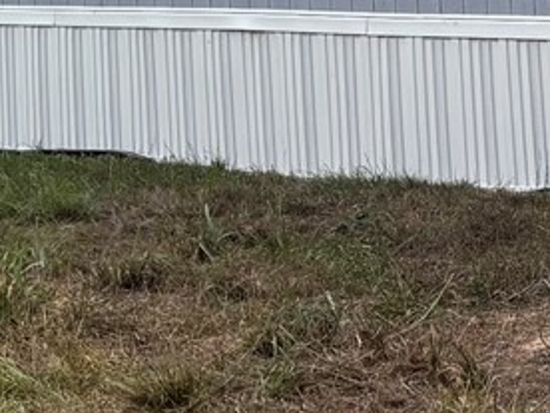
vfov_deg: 7.7
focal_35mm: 193
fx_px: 3067
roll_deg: +0.8
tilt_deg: -3.9
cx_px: 1228
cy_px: 110
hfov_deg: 9.4
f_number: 1.6
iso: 50
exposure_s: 1/416
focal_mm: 5.96
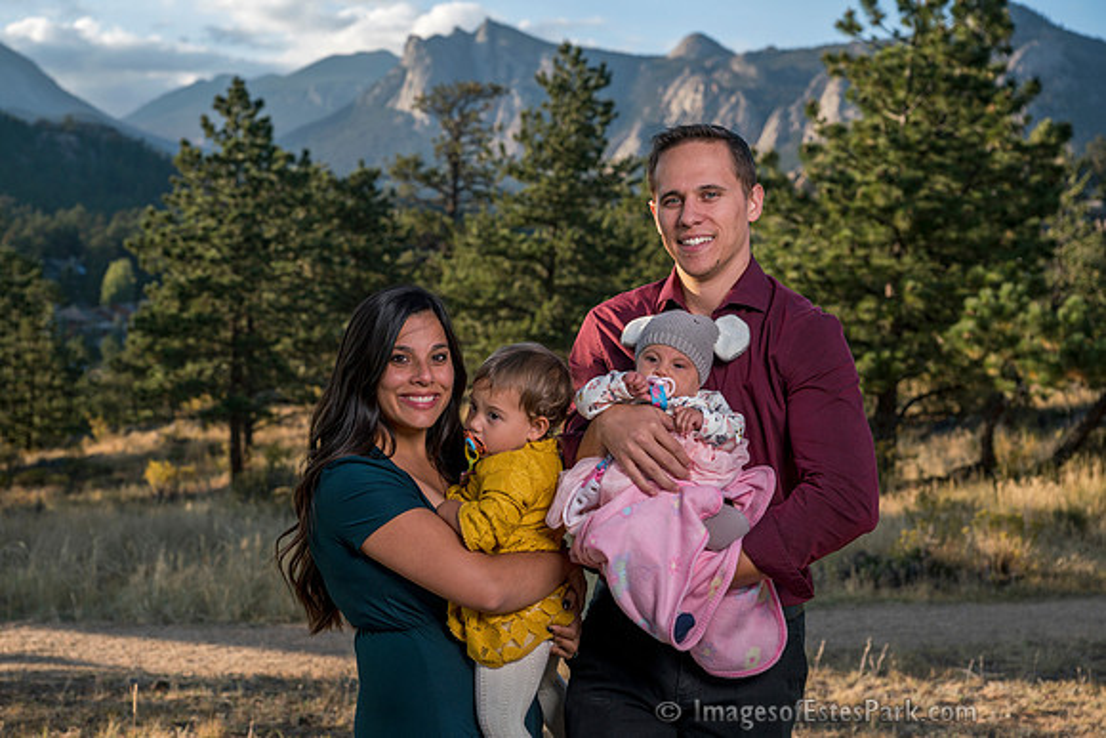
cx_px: 553
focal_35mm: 55
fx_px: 1690
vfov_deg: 24.6
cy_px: 369
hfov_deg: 36.2
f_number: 5
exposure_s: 1/400
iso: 160
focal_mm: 55
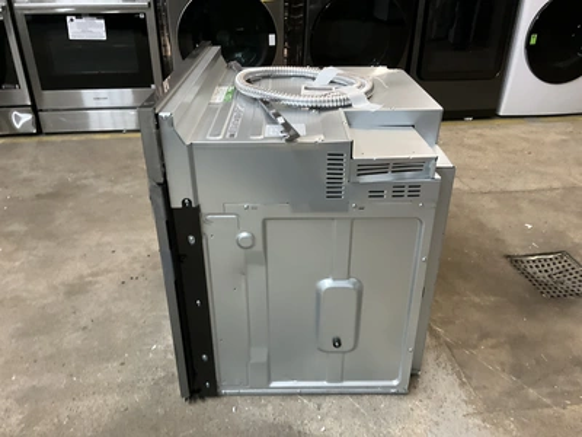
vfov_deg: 48.2
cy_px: 218
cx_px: 291
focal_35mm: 29
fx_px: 488
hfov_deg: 61.7
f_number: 1.8
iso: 250
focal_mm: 3
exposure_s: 1/40
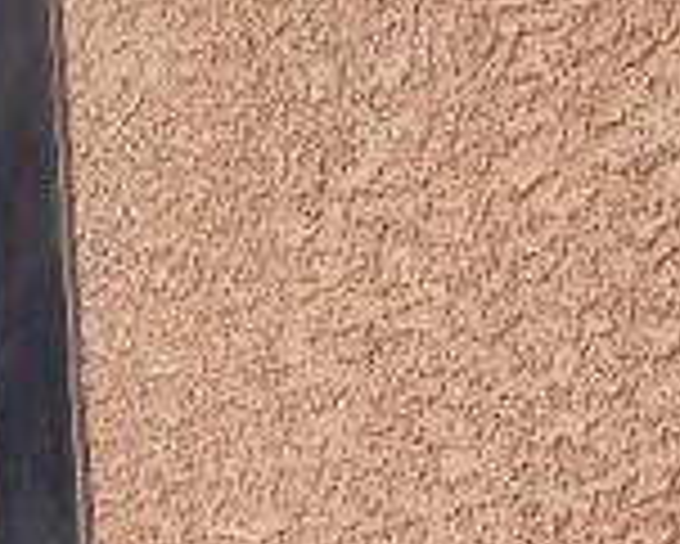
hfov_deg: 6.9
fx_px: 4753
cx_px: -1725
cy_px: 454
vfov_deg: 6.6
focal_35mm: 236
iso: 100
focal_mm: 22
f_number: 7.1
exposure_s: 1/400
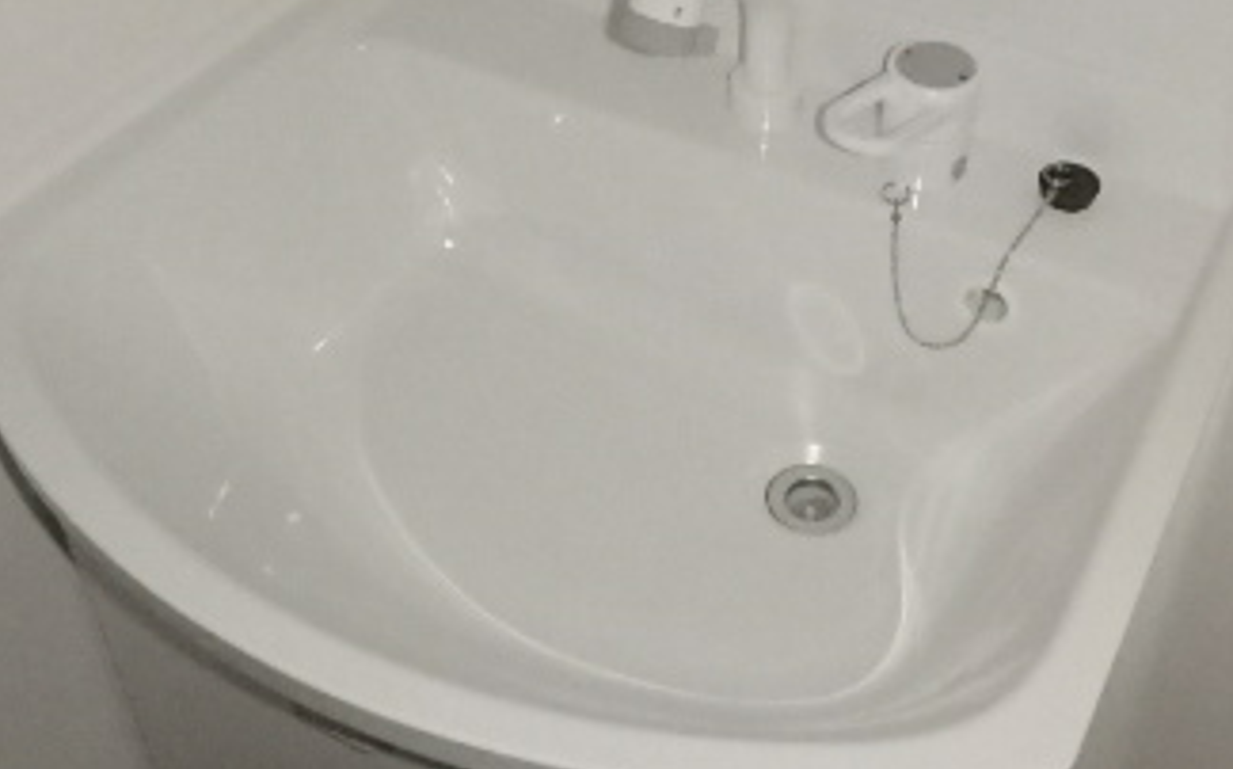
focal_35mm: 44
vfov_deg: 29.2
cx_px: 647
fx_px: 1478
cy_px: 358
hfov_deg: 45.3
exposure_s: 1/30
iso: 1600
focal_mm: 3.7
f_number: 6
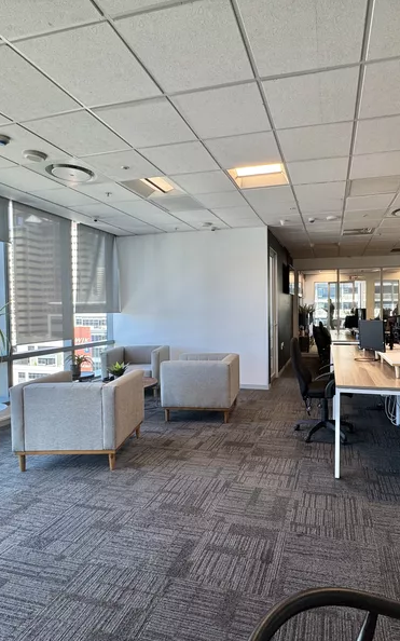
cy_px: 320
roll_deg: +0.5
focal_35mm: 20
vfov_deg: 85.1
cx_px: 246
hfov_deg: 59.0
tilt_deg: -2.6
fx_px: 349
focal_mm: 2.22
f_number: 2.2
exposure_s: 1/99
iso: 100
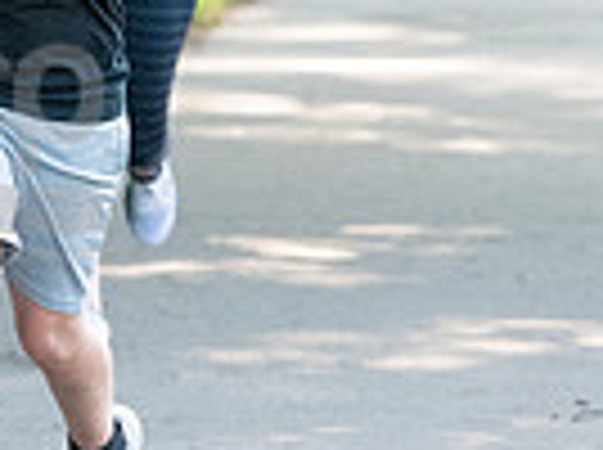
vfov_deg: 2.0
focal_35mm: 727
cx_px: -2
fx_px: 12641
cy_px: 140
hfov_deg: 2.7
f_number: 5.6
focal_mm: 150
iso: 4000
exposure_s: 1/1600
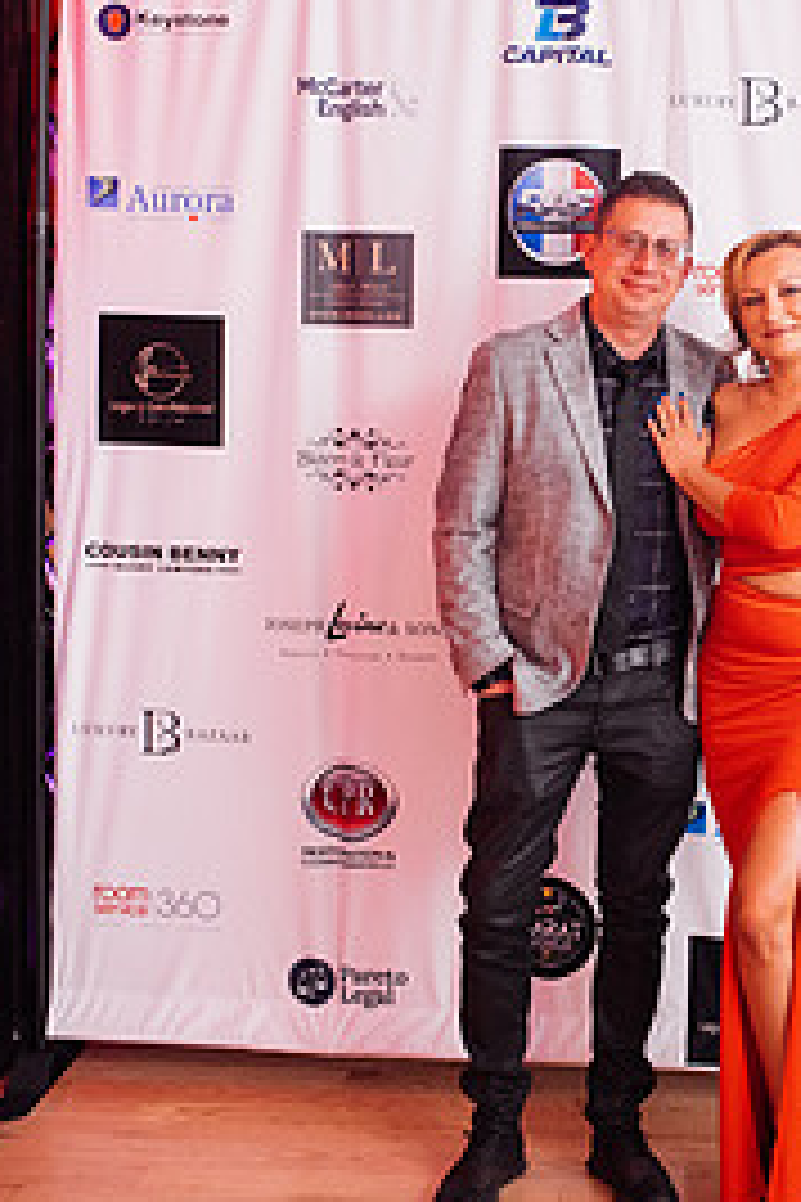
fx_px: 1969
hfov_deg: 22.7
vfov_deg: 33.8
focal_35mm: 59
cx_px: 644
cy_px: 468
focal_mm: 35
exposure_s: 1/200
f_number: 2.8
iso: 2500
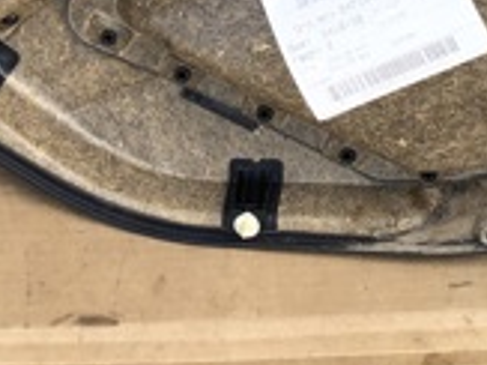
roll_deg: -2.0
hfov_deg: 17.9
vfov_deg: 12.4
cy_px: -262
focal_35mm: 110
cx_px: 284
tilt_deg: -41.9
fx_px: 1546
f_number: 1.8
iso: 20
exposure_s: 1/345
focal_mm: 4
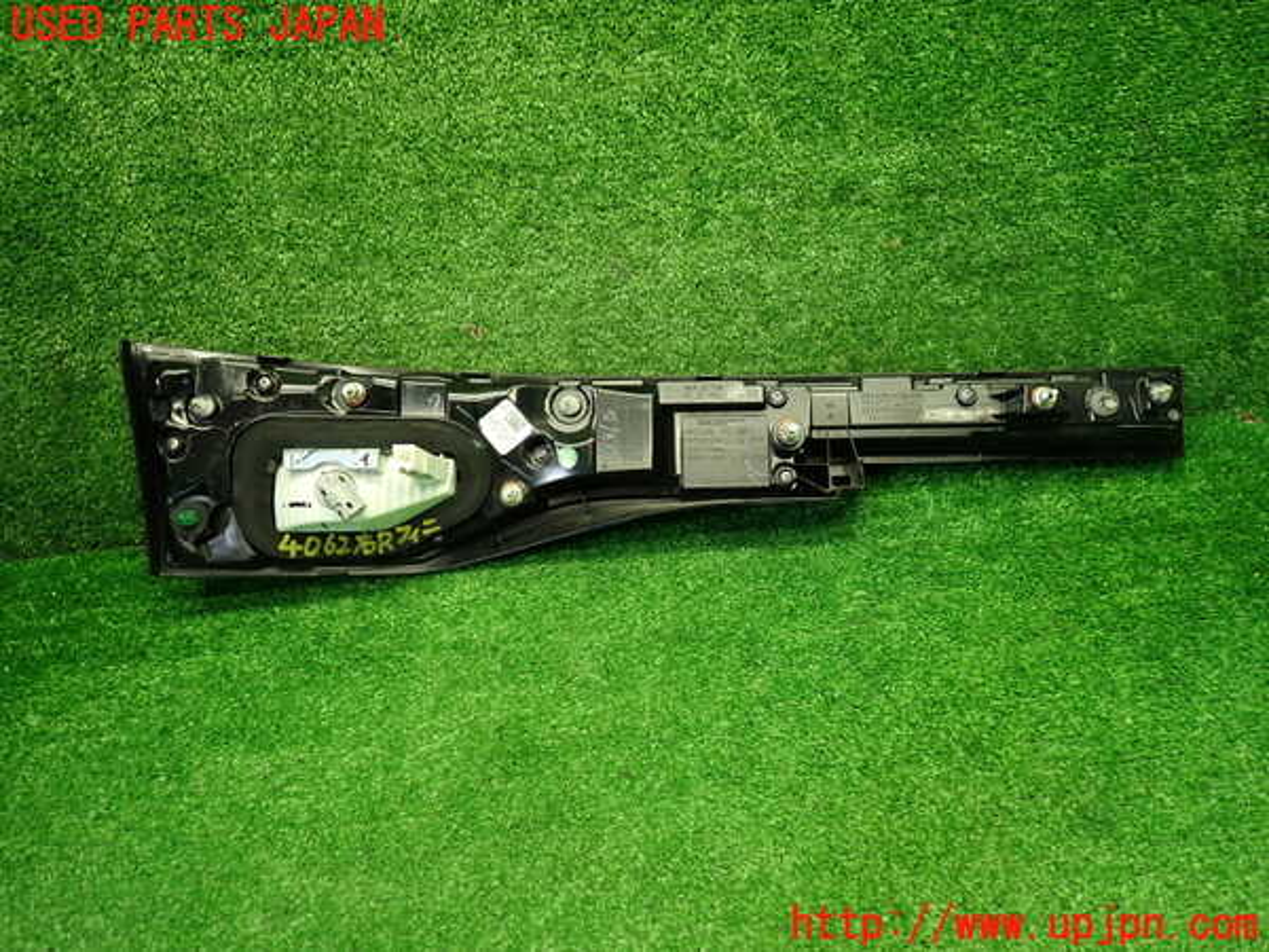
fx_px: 916
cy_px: 476
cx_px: 634
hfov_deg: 69.4
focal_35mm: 25
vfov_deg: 54.9
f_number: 2
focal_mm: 4.5
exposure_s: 1/40
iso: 200
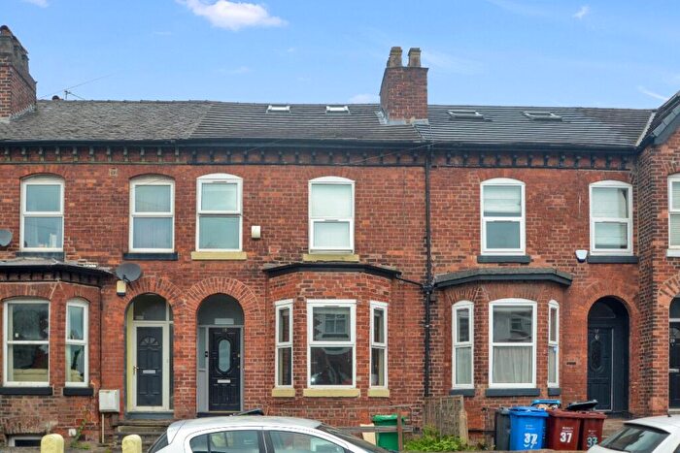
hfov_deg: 53.1
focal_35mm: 36
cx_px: 340
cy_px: 226
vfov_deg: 36.9
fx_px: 680
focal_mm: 24
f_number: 9
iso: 400
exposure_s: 1/200
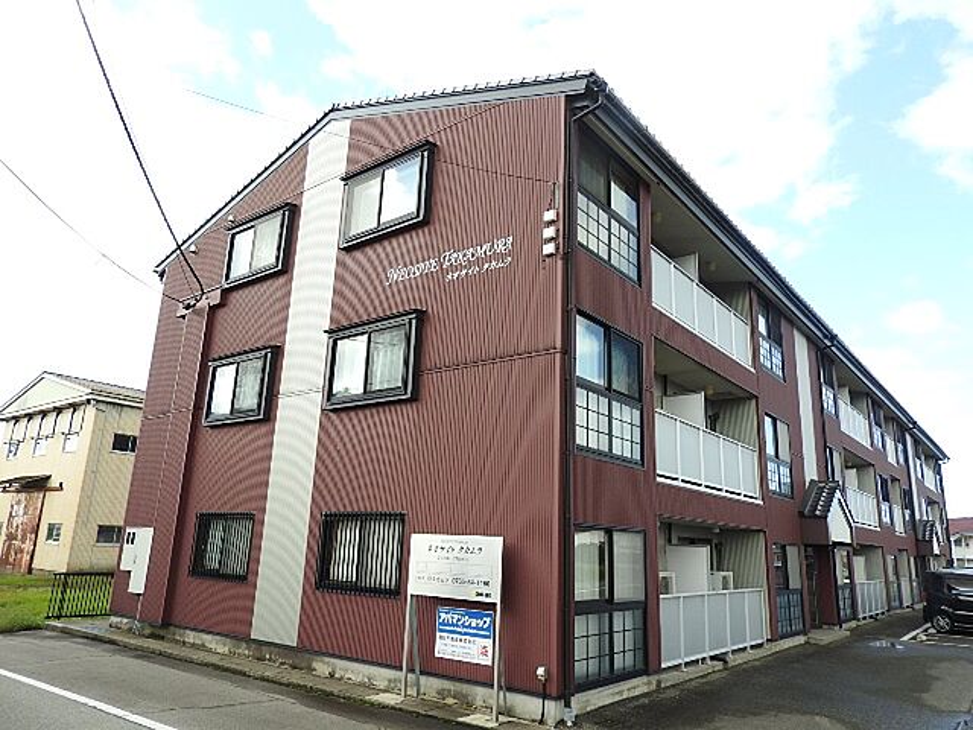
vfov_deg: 56.8
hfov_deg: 71.6
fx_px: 675
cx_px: 486
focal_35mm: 24
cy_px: 365
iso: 100
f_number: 3.3
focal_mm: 4.3
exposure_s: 1/320
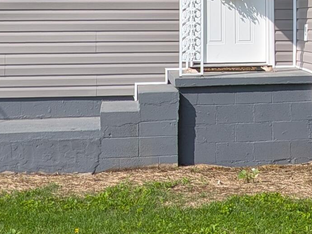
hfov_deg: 18.5
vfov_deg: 13.9
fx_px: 937
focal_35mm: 104
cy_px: -39
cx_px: 302
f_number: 1.7
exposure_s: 1/1848
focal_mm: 4.53
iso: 30
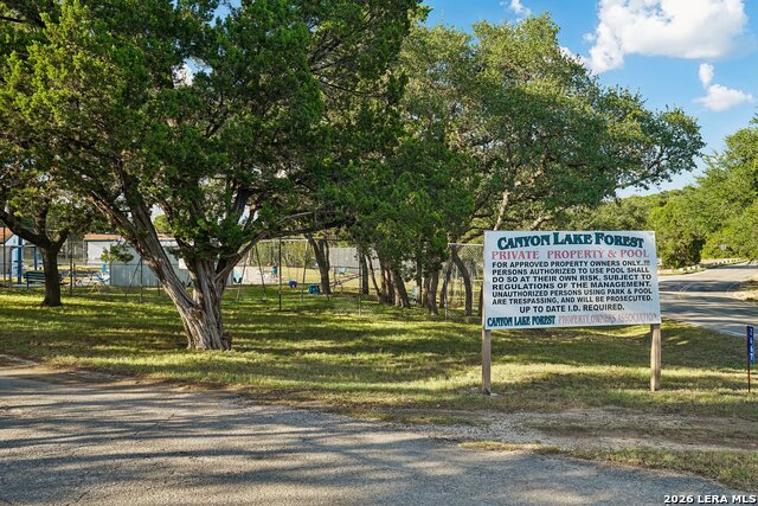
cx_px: 379
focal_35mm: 35
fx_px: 737
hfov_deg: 54.4
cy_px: 253
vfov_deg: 37.9
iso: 200
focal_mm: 35
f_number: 8
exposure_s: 1/50
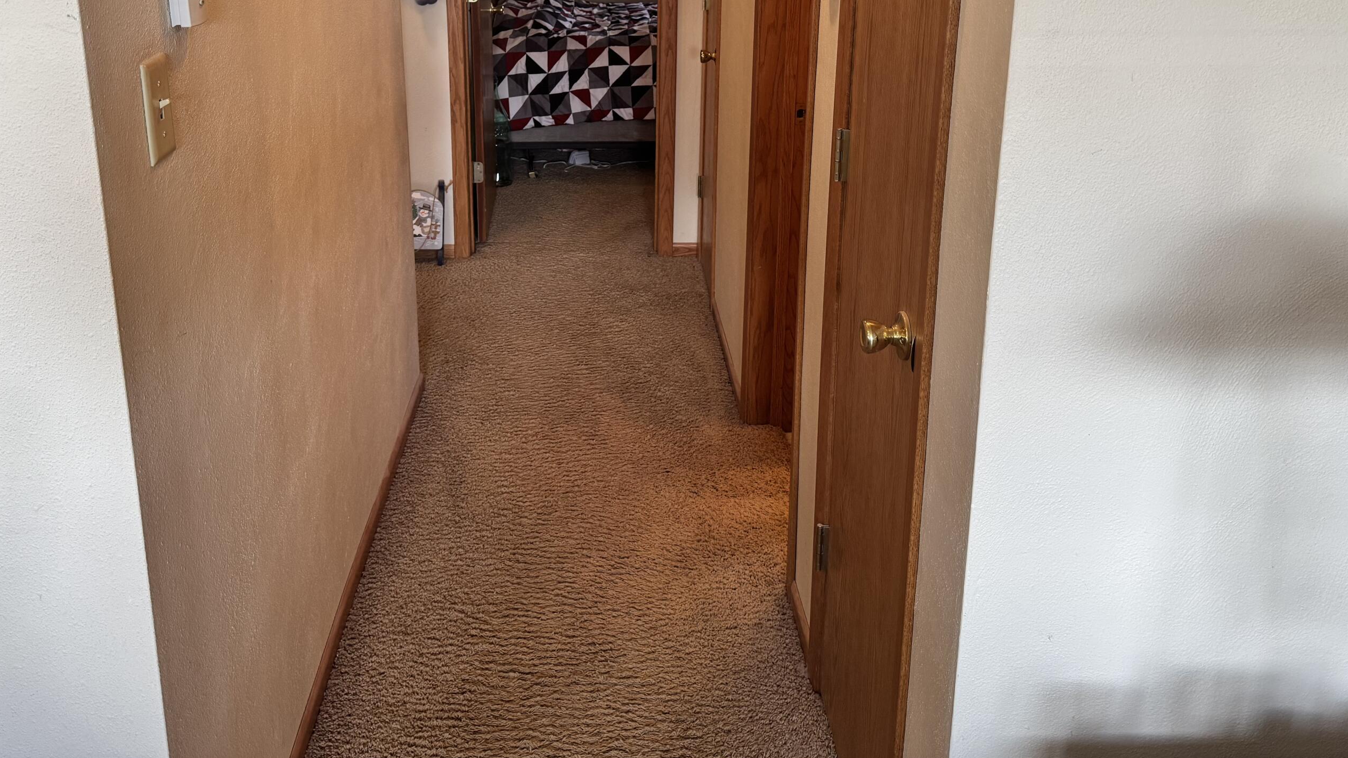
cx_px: 626
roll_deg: -0.5
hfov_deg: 62.6
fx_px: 1108
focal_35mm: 31
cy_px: 163
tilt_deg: -15.0
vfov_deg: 36.6
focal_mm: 6.76
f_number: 1.78
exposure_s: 1/120
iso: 200
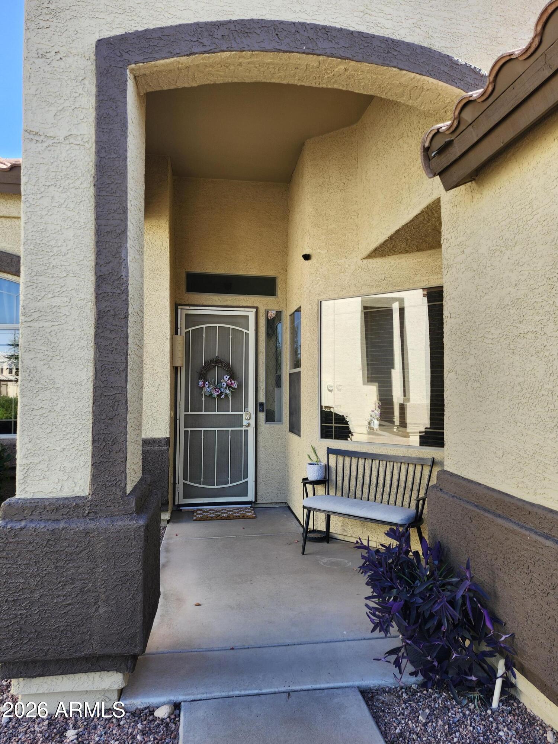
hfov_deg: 58.9
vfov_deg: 73.9
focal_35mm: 23
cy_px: 372
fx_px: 494
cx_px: 279
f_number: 1.8
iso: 25
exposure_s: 1/180
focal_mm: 5.54
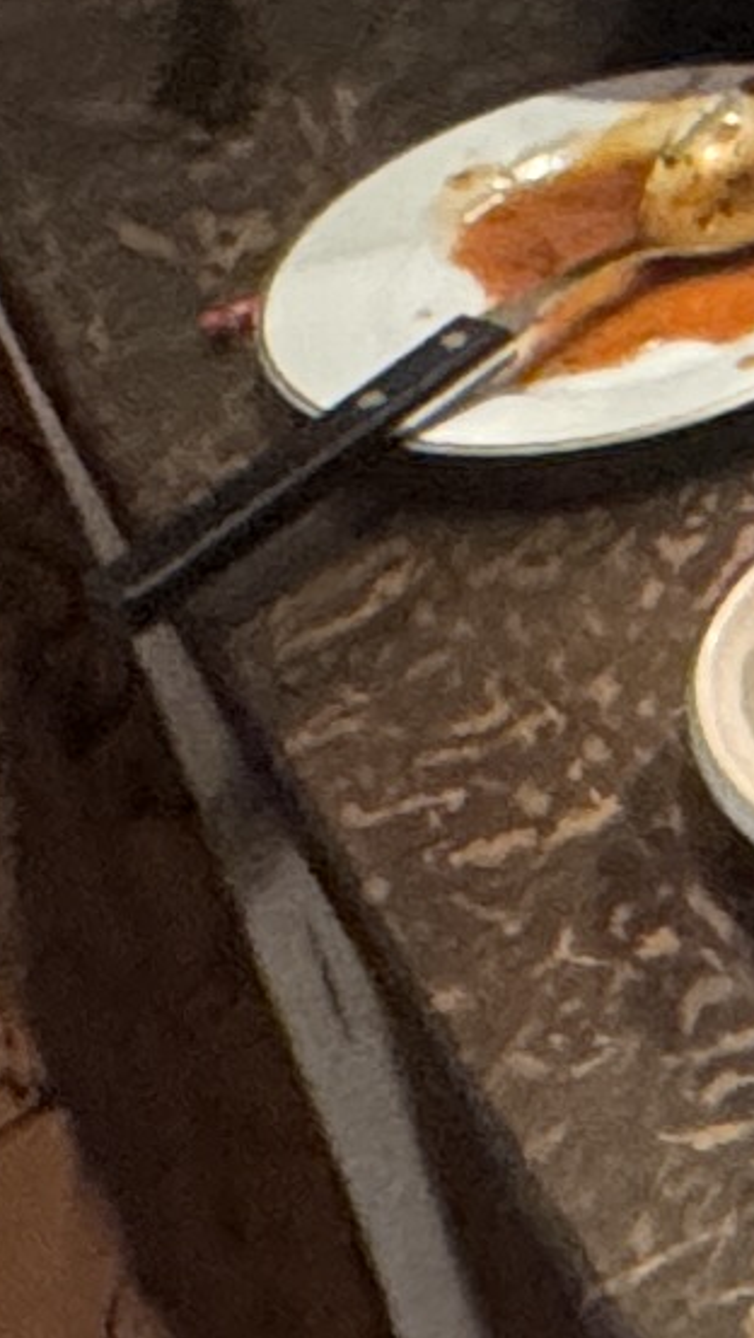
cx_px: 2245
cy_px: -246
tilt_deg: -28.6
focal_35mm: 111
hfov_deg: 8.9
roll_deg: +0.0
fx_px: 3942
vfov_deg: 18.3
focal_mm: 2.22
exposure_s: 1/50
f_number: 2.2
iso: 640
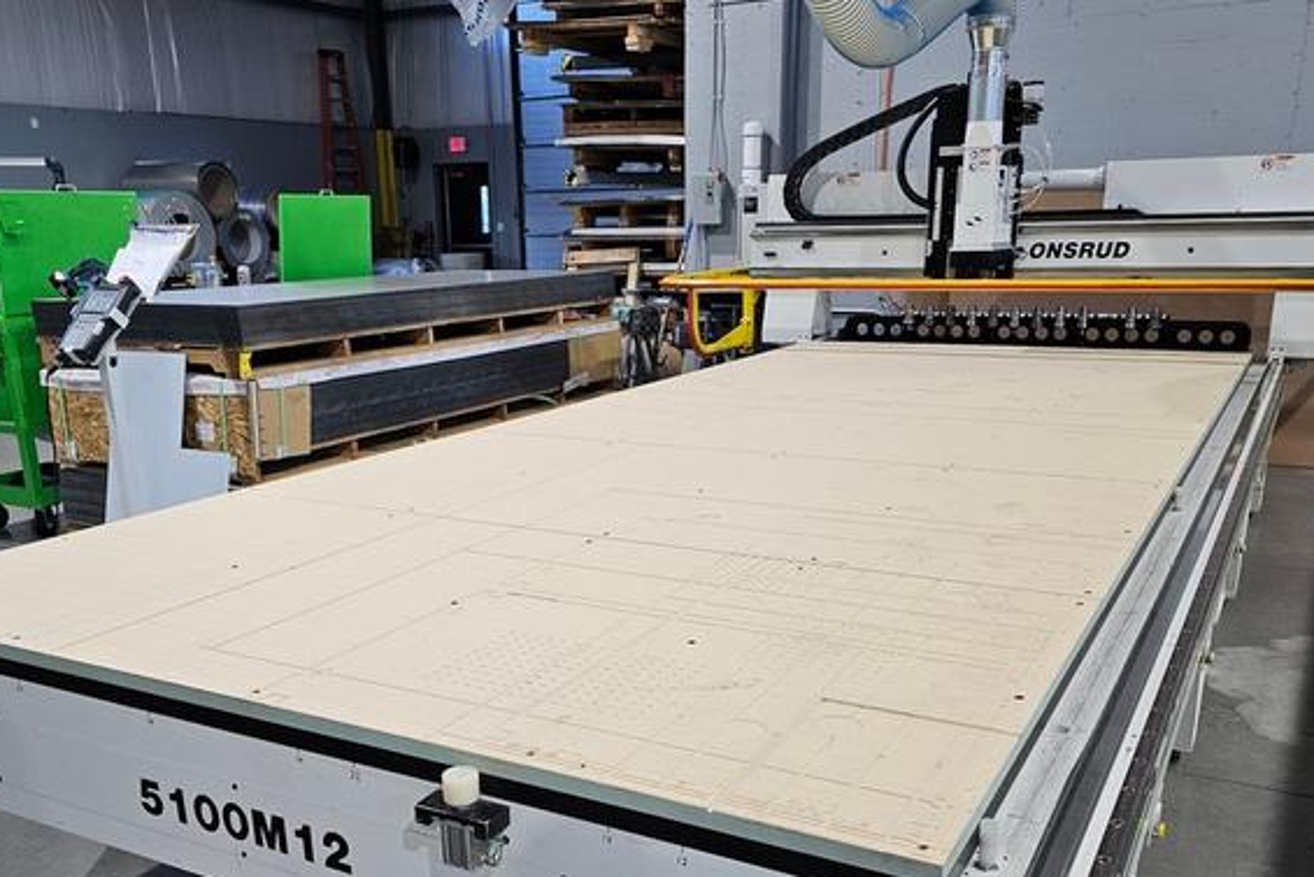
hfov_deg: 57.2
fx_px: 1205
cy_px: 604
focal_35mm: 33
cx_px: 614
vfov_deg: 39.4
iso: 250
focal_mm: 6.3
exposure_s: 1/120
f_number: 1.7
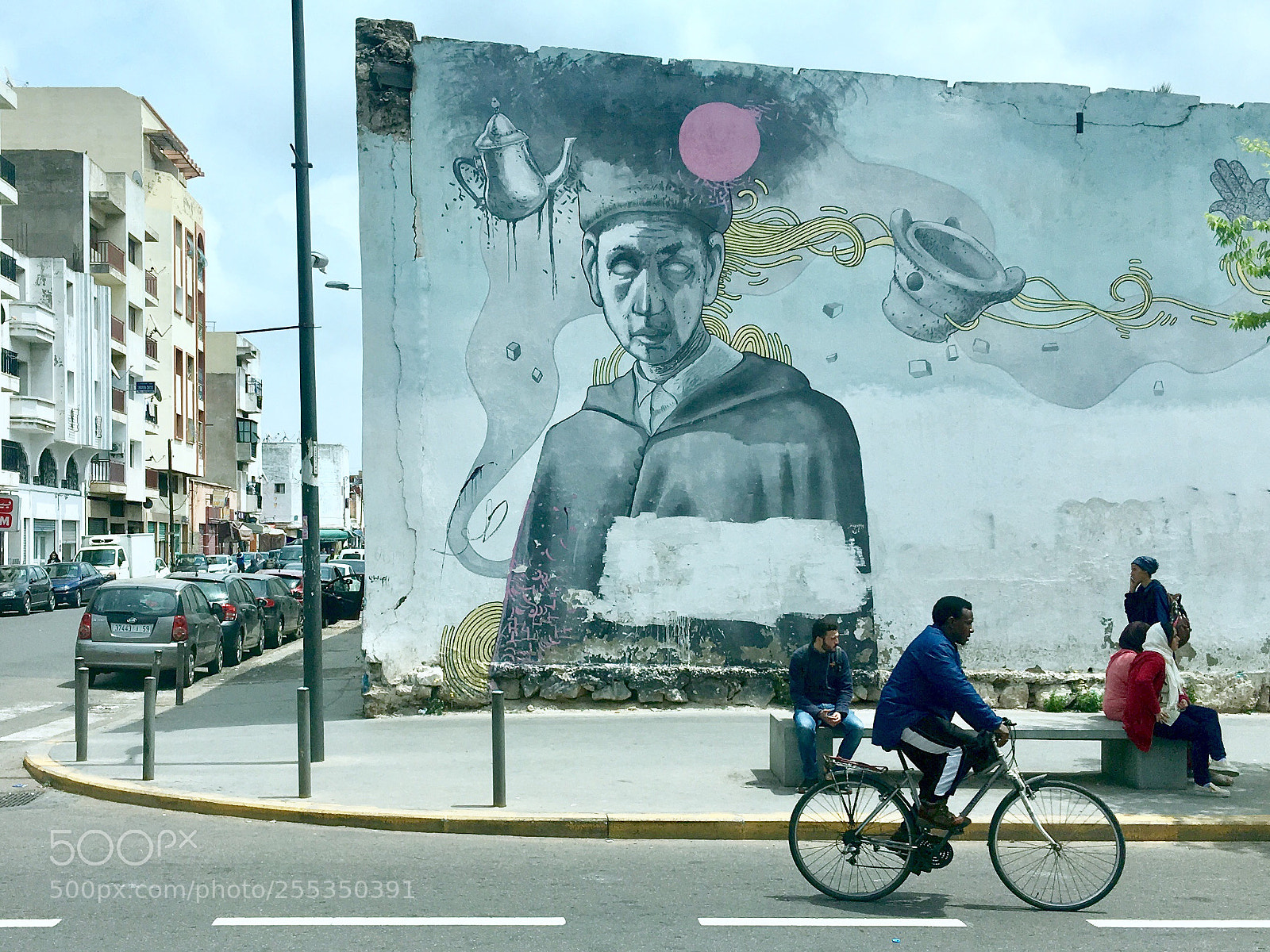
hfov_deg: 61.7
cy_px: 476
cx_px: 635
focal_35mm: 29
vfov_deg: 48.2
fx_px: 1064
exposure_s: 1/1538
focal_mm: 4.15
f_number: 2.2
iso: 25
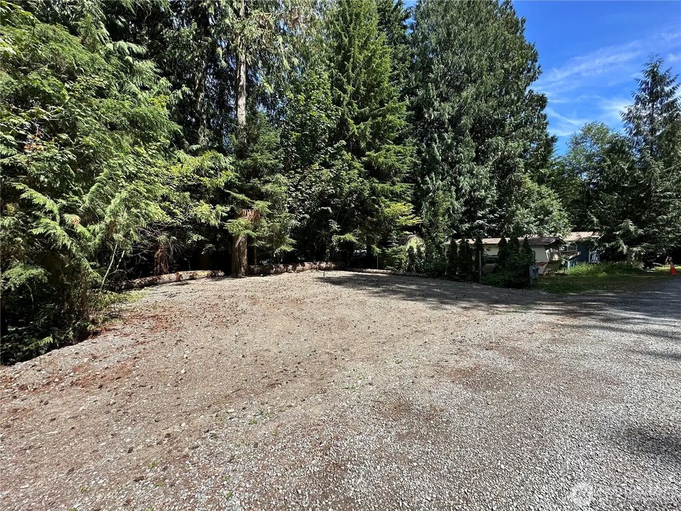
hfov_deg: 102.1
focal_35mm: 14
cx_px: 340
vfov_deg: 85.7
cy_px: 256
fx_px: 275
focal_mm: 2.22
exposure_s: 1/895
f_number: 2.2
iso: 40
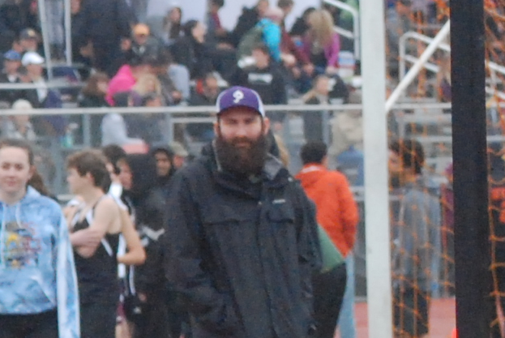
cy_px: 425
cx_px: -625
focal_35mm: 671
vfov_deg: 2.1
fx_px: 9424
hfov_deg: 3.0
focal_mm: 72
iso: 1000
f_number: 7.1
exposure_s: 1/800
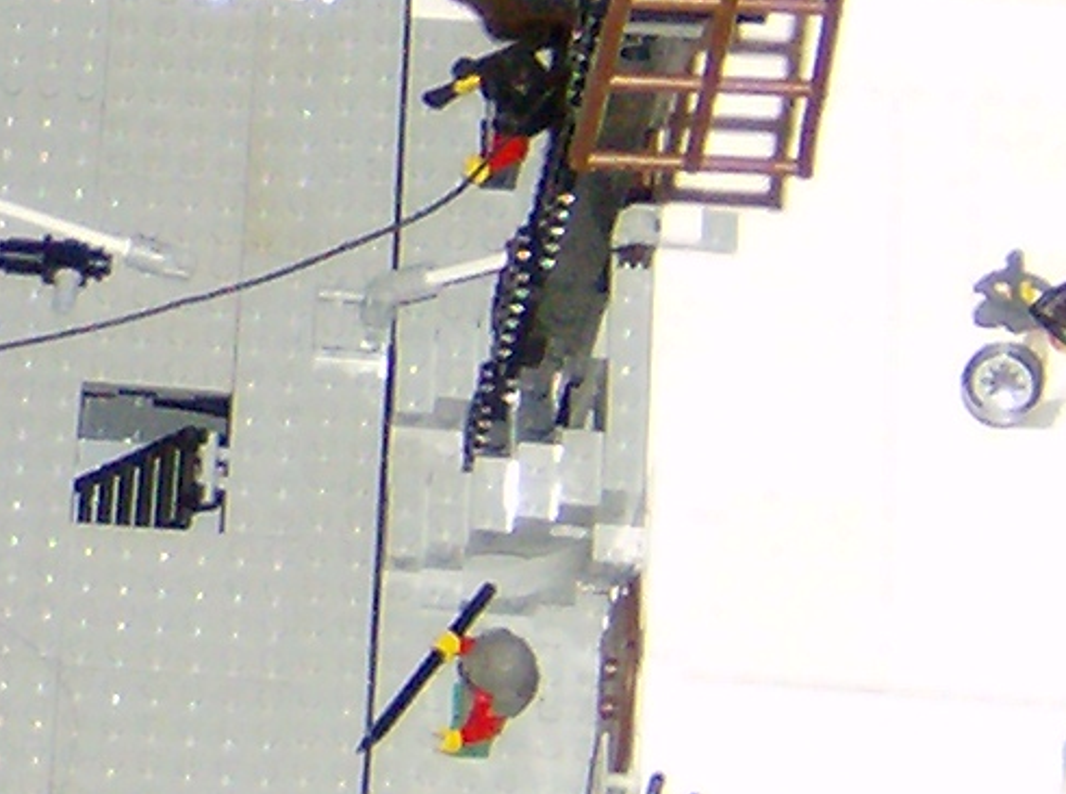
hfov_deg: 10.0
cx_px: -701
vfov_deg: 7.8
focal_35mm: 189
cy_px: -98
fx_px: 5807
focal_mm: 6
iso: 200
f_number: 2.8
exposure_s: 1/60
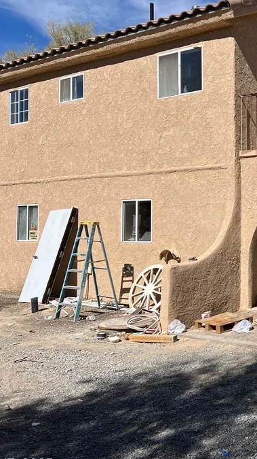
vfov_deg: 47.4
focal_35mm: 43
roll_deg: +0.4
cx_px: 332
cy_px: 218
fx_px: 522
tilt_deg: +1.8
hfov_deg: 24.3
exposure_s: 1/7463
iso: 50
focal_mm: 5.7
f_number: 1.5
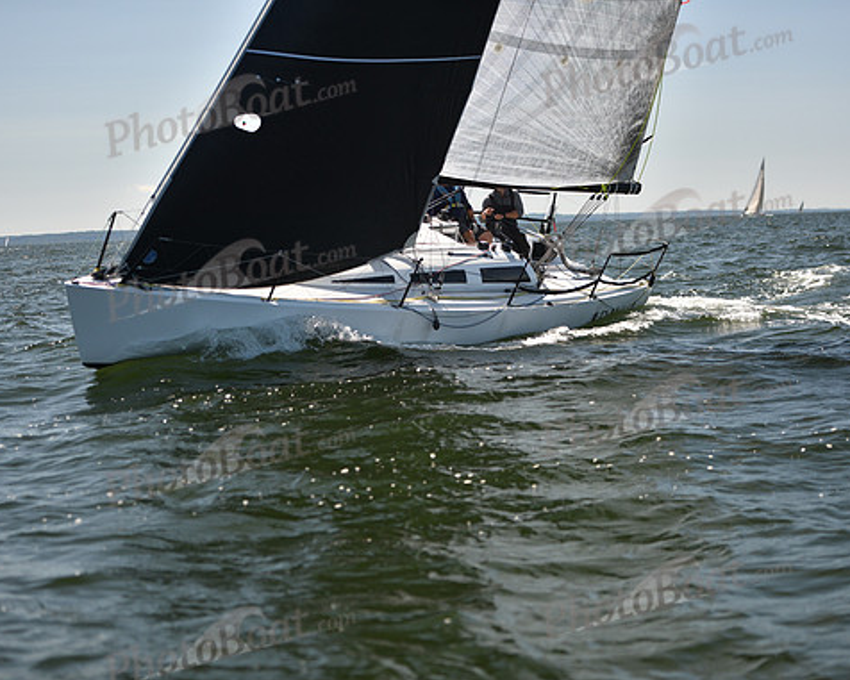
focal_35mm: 80
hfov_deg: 23.8
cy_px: 344
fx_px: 2013
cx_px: 450
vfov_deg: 19.2
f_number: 2.8
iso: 250
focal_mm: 70
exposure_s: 1/1600
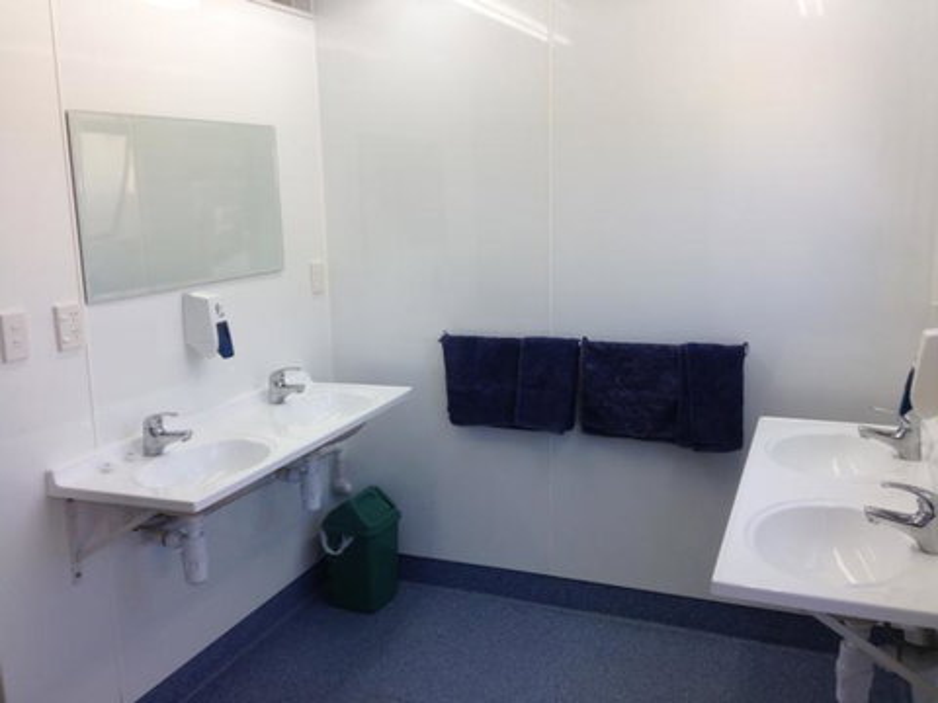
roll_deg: +3.2
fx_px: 894
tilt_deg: -10.4
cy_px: 352
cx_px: 469
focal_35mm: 33
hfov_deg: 55.4
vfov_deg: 42.9
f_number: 2.4
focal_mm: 4.12
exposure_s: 1/184
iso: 50
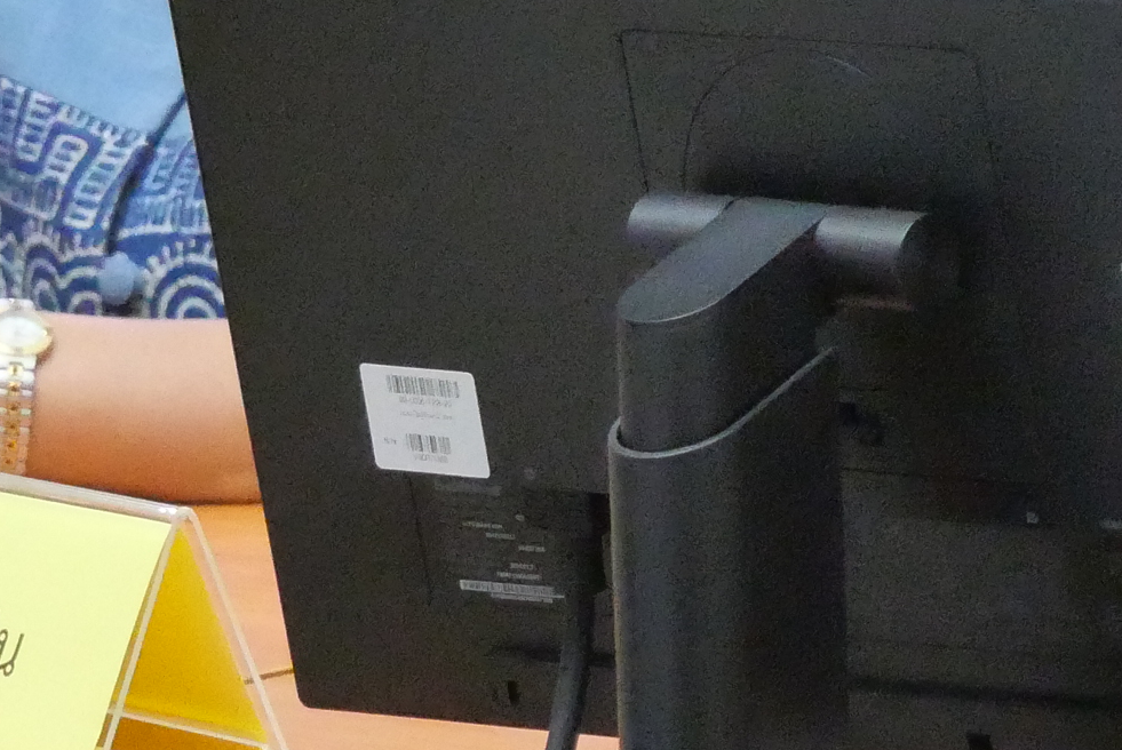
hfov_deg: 4.4
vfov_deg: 2.9
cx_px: 1406
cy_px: -200
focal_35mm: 469
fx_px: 14630
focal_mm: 60
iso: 6400
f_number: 5.6
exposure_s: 1/80
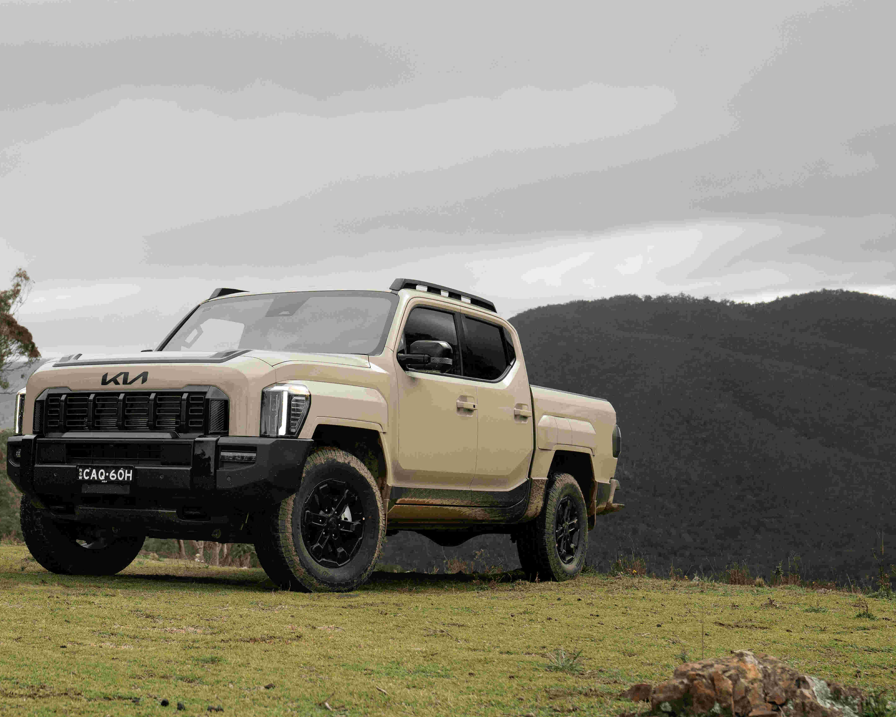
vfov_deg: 25.0
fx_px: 1618
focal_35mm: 61
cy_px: 332
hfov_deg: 30.4
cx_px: 220
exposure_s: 1/1000
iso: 800
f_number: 4.5
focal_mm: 40
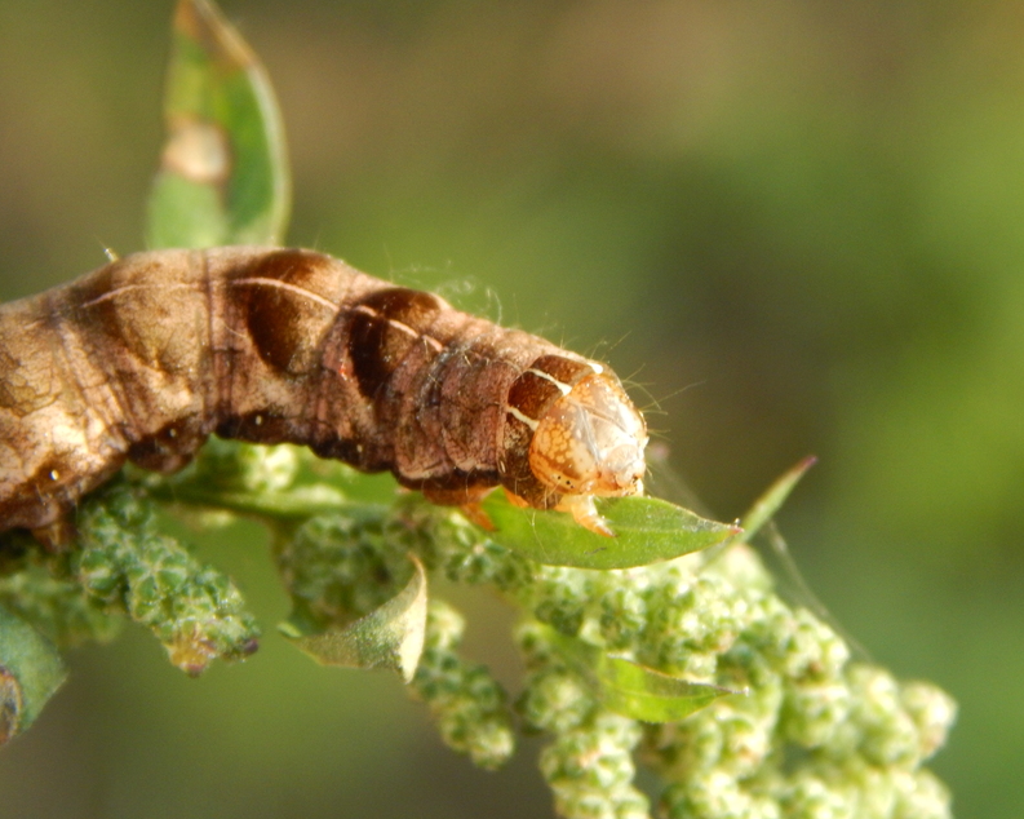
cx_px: 515
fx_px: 5090
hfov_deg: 11.5
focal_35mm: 168
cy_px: 411
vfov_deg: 9.2
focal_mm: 28.7
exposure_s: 1/250
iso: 360
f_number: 5.1
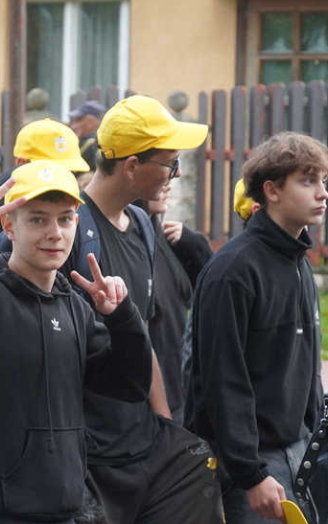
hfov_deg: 6.9
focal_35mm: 189
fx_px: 2702
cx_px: 47
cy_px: 262
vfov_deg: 11.1
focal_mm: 82
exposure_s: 1/160
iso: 2000
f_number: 5.6
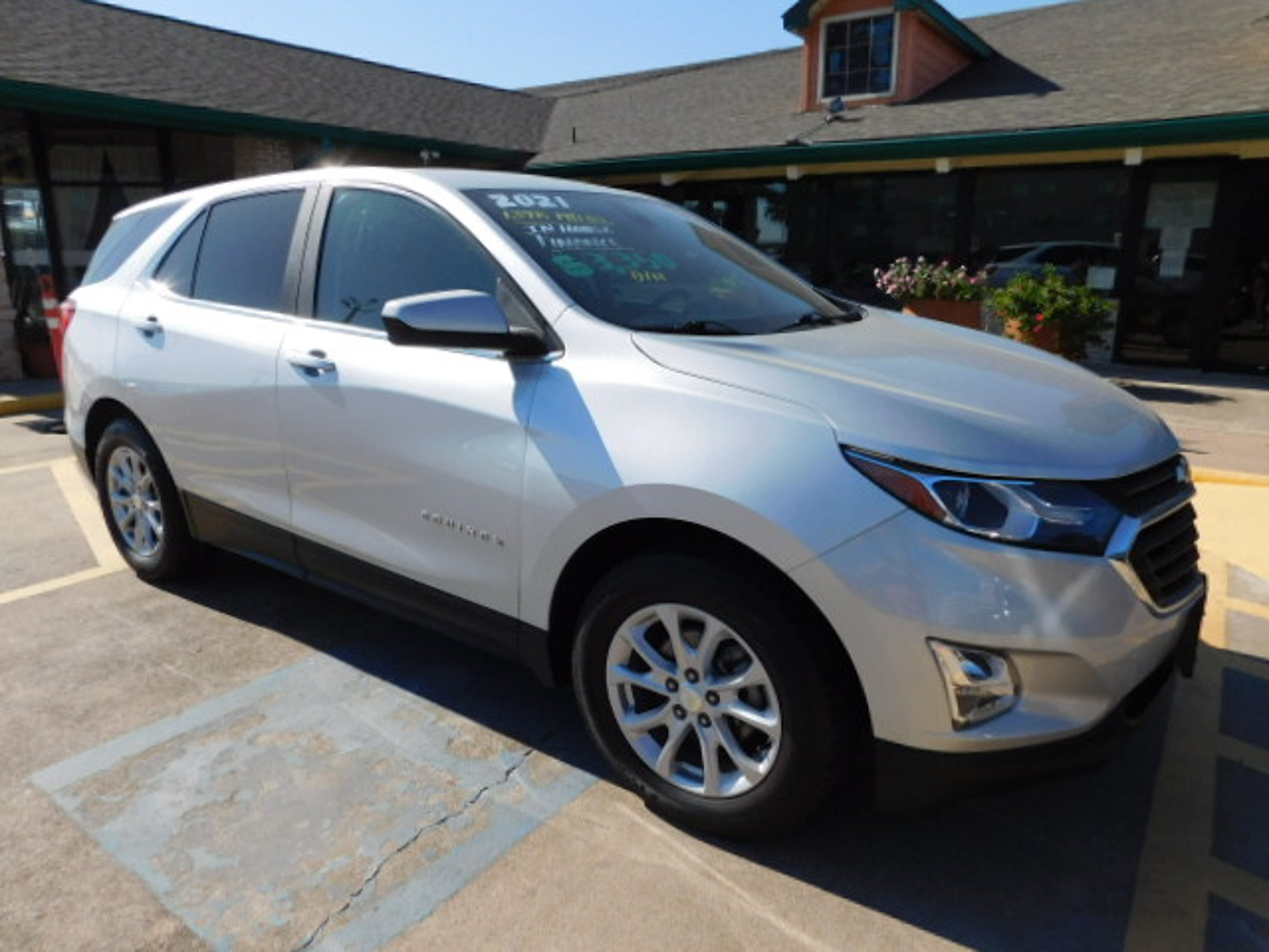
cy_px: 476
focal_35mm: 23
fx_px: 843
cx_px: 634
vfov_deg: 58.9
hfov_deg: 73.9
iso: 125
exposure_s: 1/500
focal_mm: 4
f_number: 6
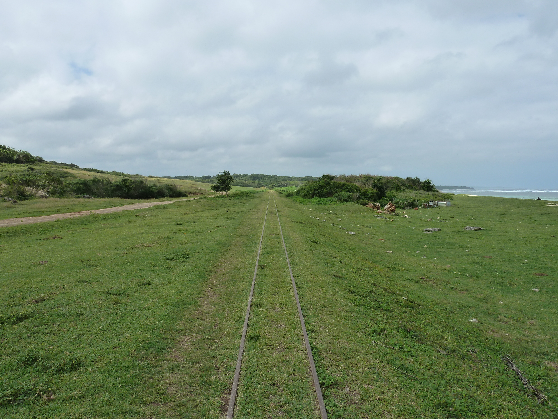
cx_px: 279
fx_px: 403
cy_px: 210
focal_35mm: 25
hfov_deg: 69.4
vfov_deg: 54.9
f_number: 5
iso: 125
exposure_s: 1/400
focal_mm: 4.1
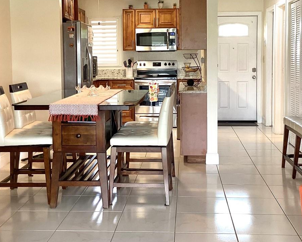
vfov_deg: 28.0
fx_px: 482
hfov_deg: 34.7
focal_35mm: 54
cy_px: 90
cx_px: 158
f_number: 2.4
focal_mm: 3.3
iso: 125
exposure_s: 1/60
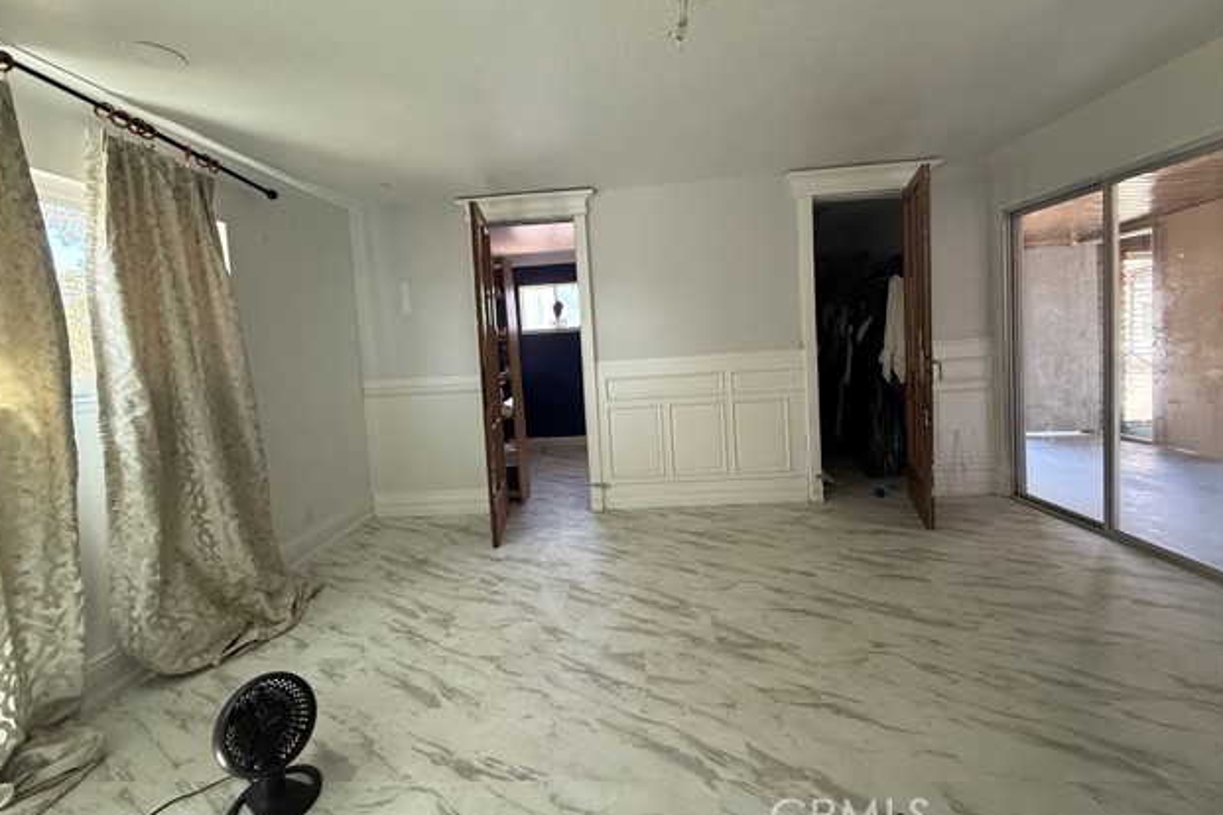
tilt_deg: -2.6
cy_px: 372
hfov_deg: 100.4
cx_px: 601
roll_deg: +3.3
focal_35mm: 15
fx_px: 510
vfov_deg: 77.2
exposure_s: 1/78
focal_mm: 2.22
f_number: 2.2
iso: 400
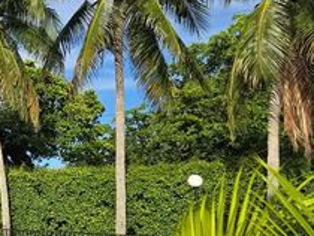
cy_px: 87
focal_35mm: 70
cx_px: -126
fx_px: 636
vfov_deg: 21.0
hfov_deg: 23.5
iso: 25
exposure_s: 1/2308
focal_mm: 5.4
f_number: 1.8
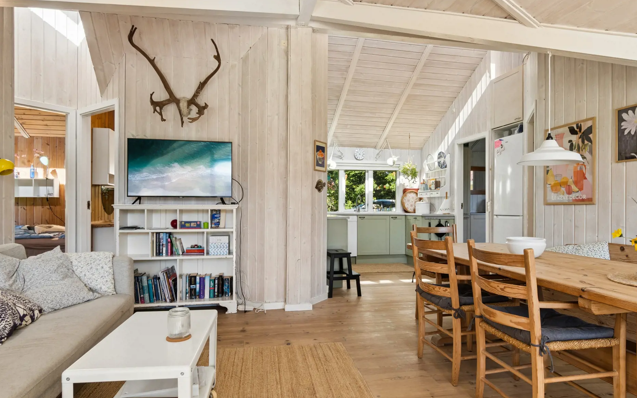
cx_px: 318
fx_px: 356
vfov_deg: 58.3
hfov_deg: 83.6
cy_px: 217
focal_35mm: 21
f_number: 8
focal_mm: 13
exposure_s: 1/25
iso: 200
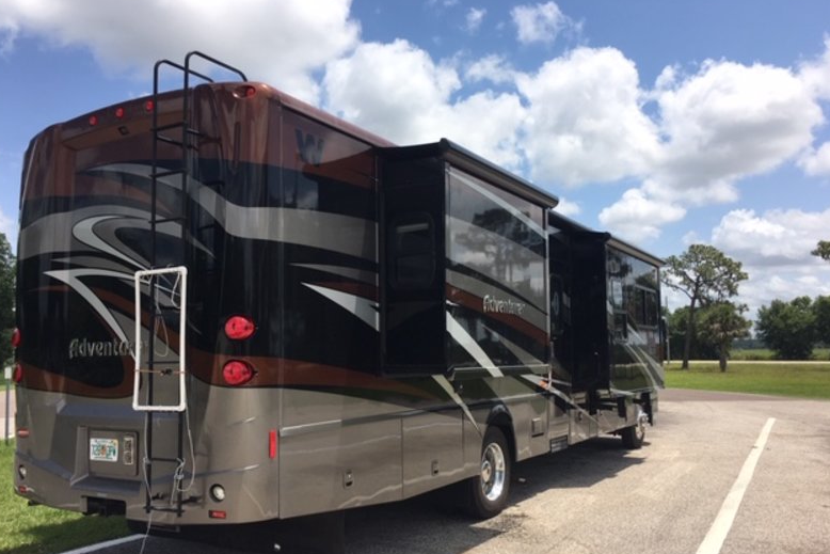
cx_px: 413
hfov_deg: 60.3
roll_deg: +0.7
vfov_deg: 42.3
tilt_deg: +3.6
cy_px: 308
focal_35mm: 31
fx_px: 715
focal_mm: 4.15
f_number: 2.2
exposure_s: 1/1789
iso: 25
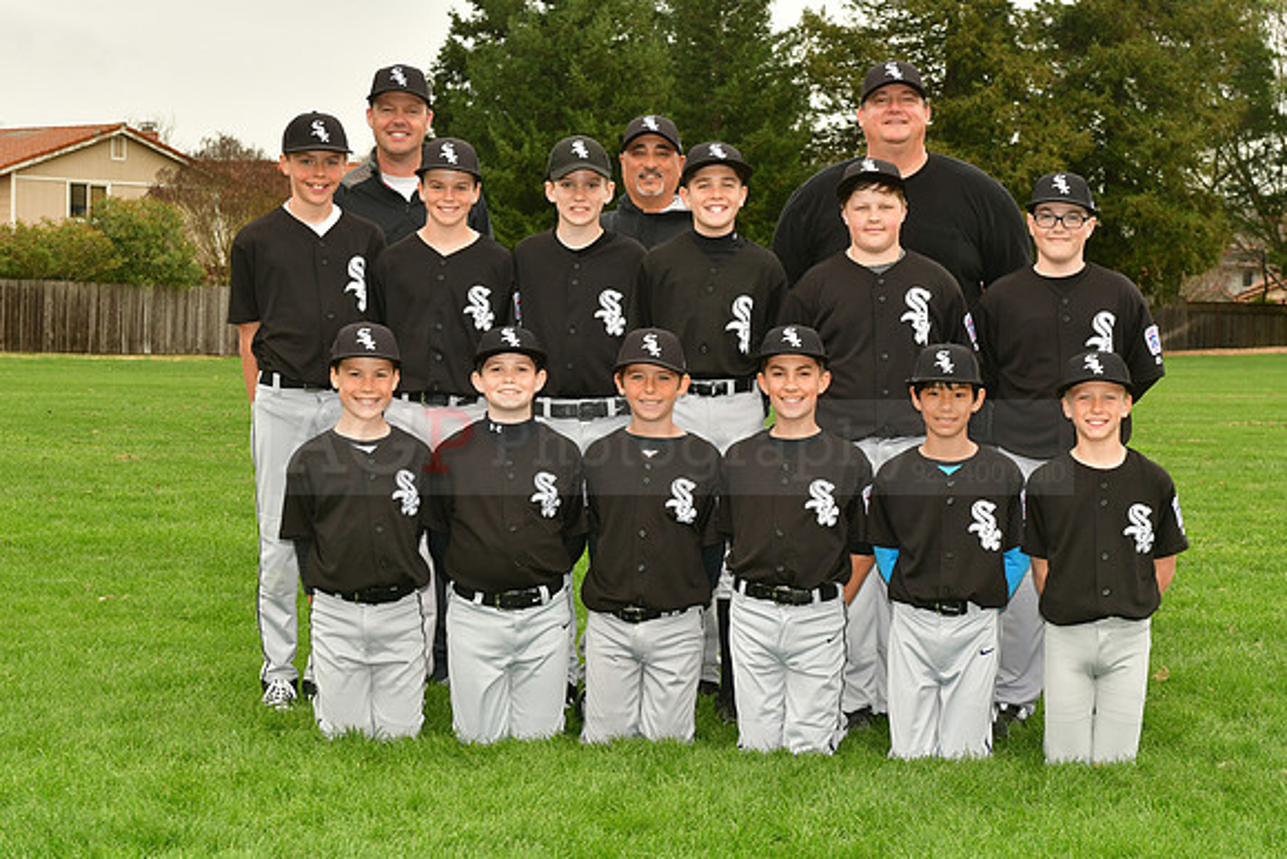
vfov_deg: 15.7
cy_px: 430
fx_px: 3111
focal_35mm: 87
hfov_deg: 23.4
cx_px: 644
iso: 320
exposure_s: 1/250
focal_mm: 58
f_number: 8
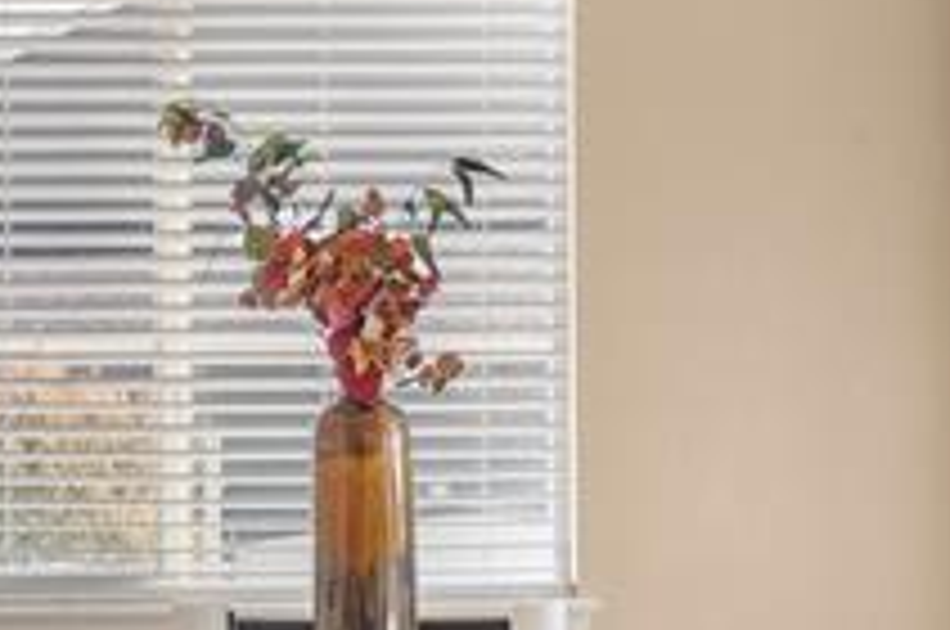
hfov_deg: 22.2
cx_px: 230
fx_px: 2398
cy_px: 382
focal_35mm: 91
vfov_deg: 15.0
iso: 800
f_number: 11
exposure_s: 1/30
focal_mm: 30
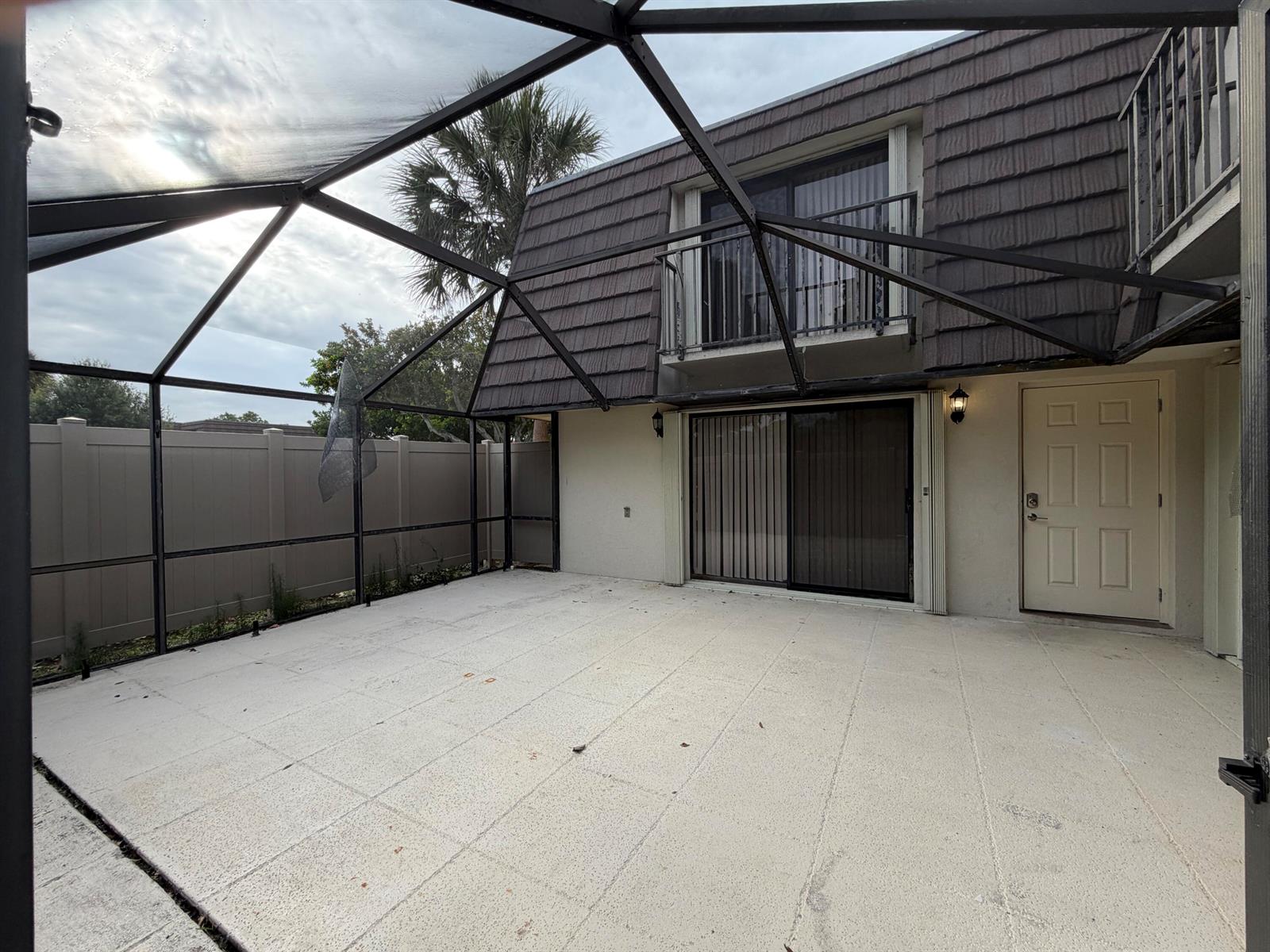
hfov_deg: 102.1
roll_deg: +0.6
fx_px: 514
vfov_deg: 85.7
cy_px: 476
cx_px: 635
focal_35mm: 14
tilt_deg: -0.6
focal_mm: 2.22
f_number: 2.2
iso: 50
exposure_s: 1/349
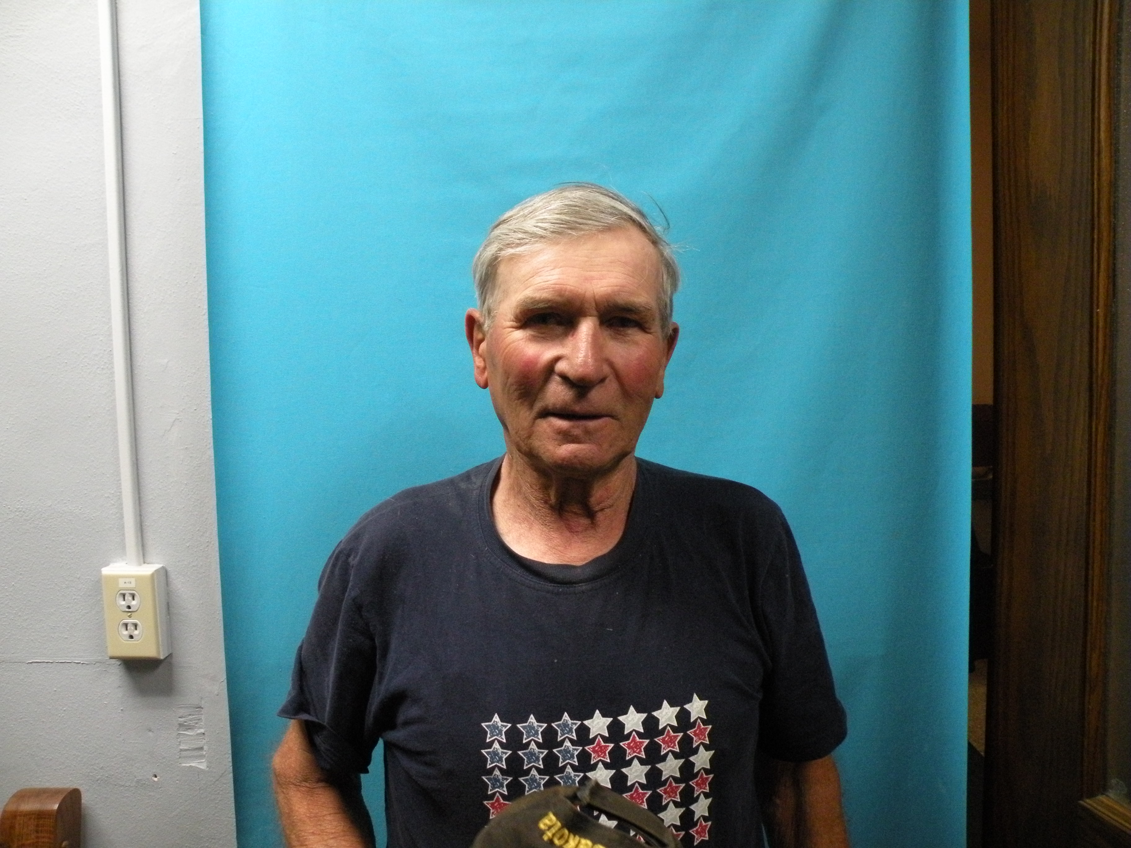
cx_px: 566
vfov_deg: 51.4
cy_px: 424
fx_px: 882
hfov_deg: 65.3
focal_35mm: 27
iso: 400
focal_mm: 4.7
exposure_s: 1/53.7
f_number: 2.8
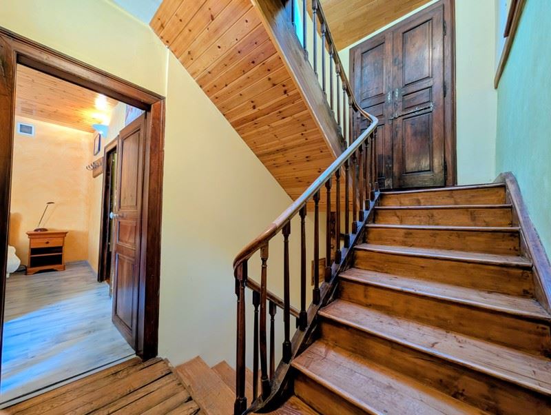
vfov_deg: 94.6
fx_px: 191
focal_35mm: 12
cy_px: 208
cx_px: 276
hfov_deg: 110.5
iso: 241
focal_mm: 2.02
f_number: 1.7
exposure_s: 1/25
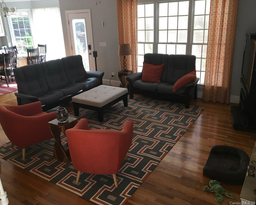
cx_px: 121
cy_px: 101
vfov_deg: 47.1
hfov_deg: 57.1
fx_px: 235
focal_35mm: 31
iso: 25
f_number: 2.2
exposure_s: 1/40
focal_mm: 4.15
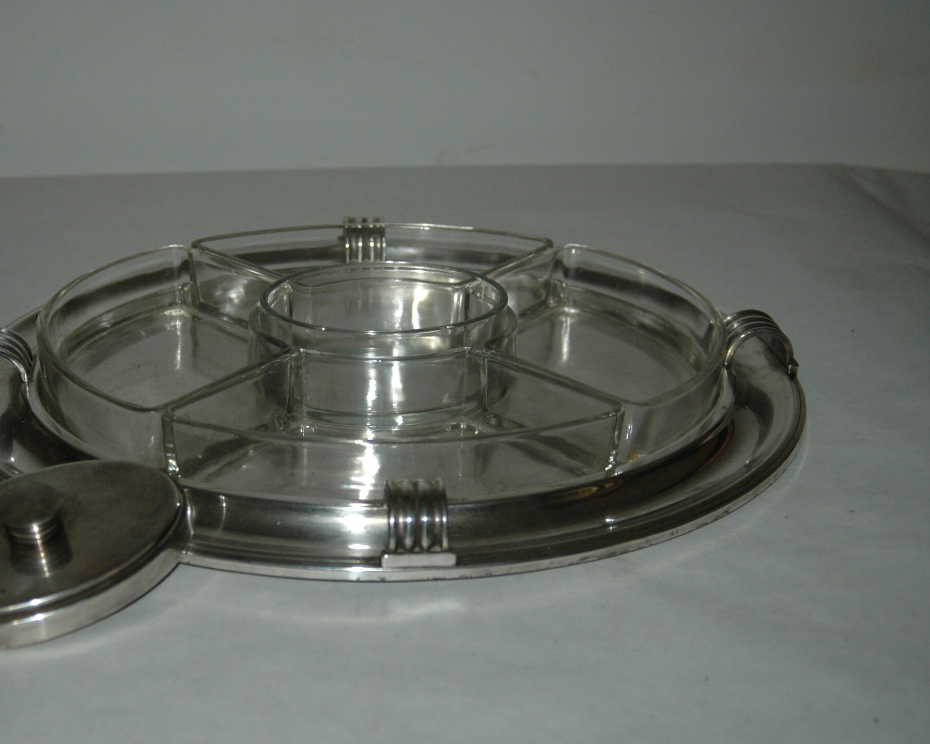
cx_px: 354
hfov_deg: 37.8
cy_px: 369
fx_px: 1349
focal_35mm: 49
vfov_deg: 30.8
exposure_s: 1/60
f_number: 3.5
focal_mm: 28
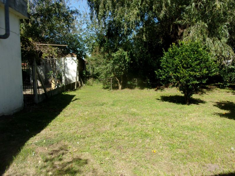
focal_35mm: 28
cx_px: 118
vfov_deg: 49.7
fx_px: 190
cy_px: 88
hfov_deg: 63.4
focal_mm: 5.1
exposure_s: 1/56
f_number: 10.8
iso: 80
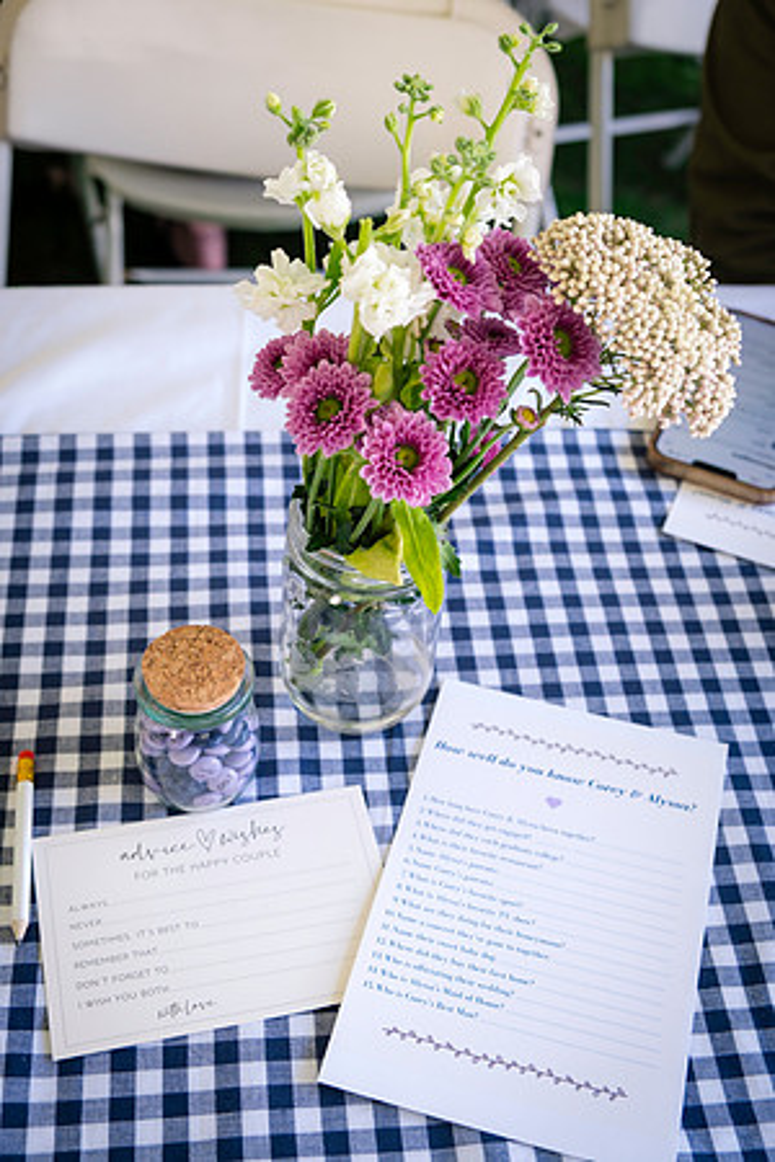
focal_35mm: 43
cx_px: 388
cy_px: 581
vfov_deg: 45.4
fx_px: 1388
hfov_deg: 31.2
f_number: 3.6
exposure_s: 1/105
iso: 400
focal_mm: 28.9
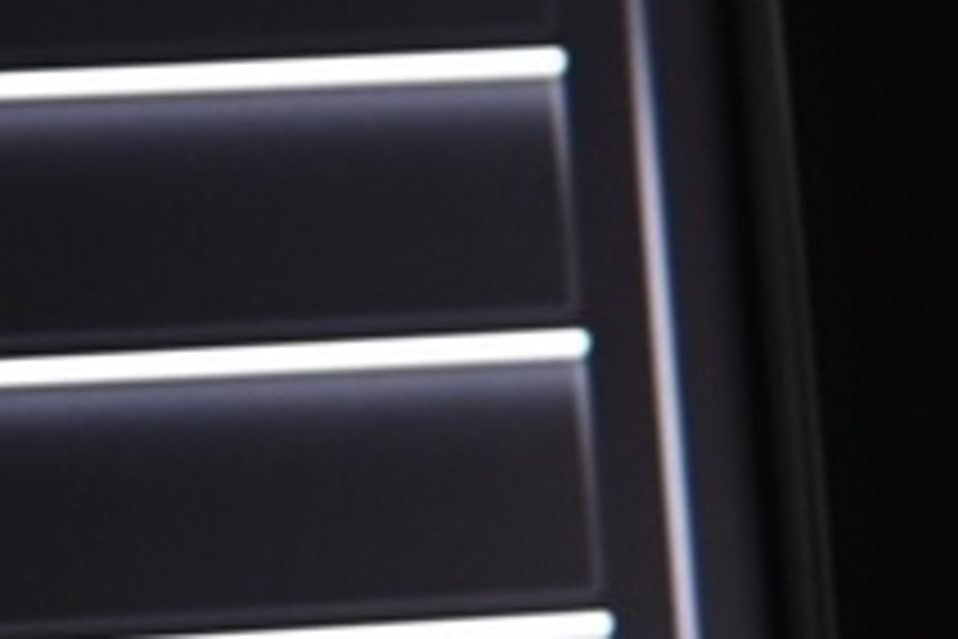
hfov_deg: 5.3
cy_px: 1066
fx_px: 10138
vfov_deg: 3.6
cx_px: -958
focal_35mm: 381
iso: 1000
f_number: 4
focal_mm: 50
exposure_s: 1/10
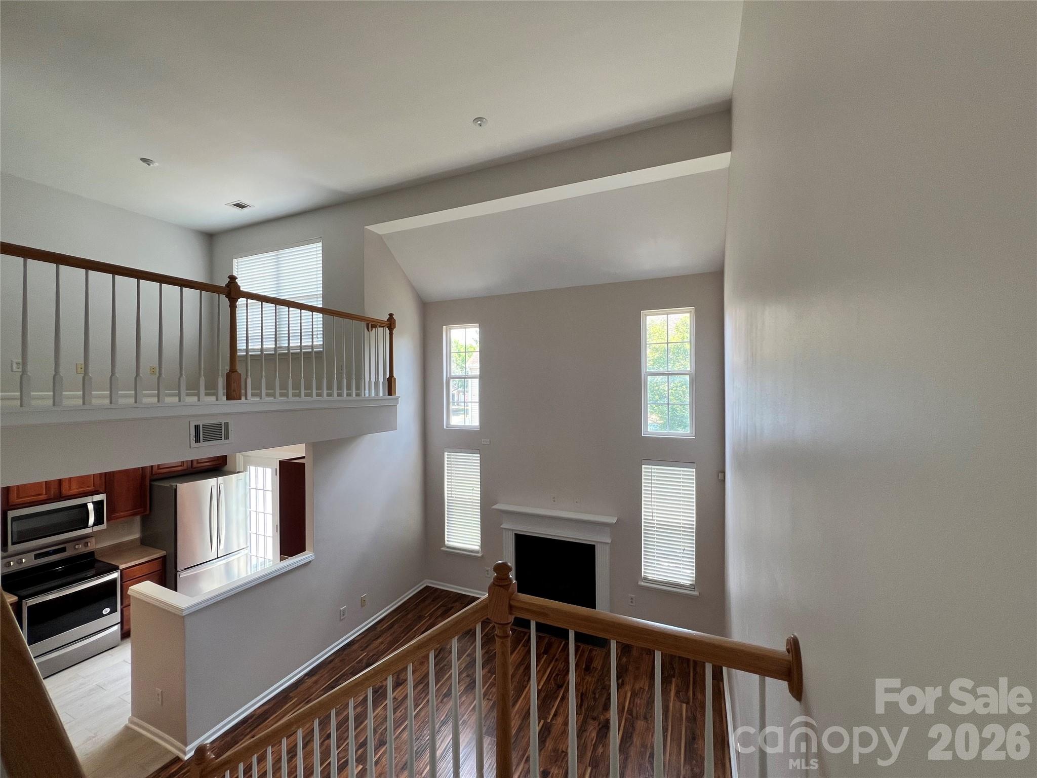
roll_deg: +0.7
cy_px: 389
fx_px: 389
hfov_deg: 106.2
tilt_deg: +0.2
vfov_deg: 89.9
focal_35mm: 13
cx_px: 518
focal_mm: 1.57
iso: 50
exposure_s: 1/99
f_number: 1.8
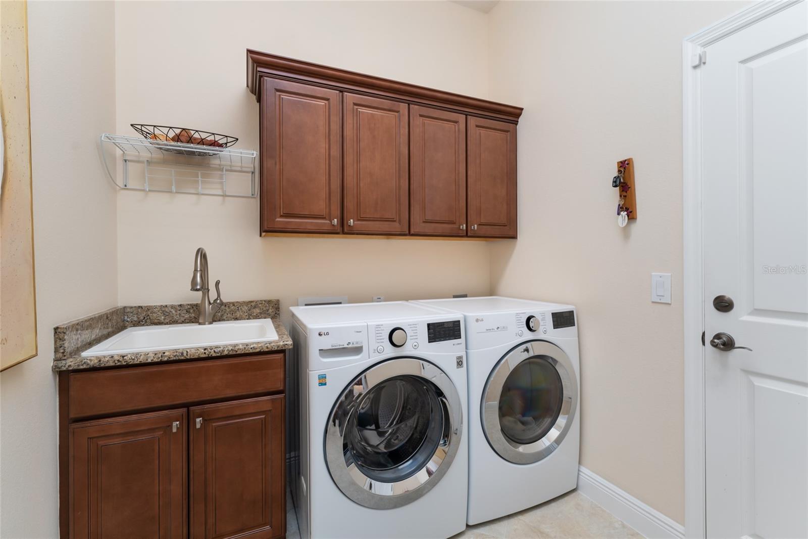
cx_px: 404
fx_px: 357
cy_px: 270
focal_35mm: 16
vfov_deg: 74.1
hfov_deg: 97.1
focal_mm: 15.9
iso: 400
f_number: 7.1
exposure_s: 1/5
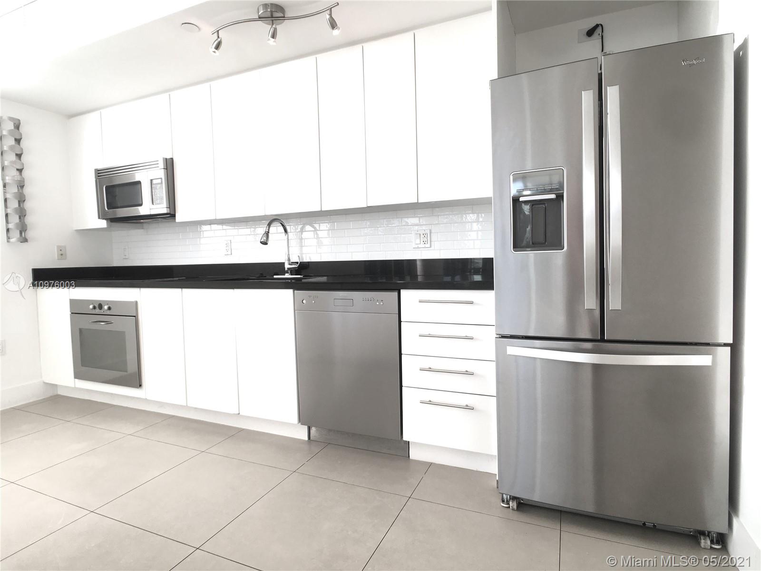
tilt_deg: -2.8
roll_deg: +0.9
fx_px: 638
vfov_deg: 48.2
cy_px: 286
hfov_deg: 61.7
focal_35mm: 29
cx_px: 380
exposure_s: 1/146
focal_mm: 4.15
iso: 25
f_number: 2.2
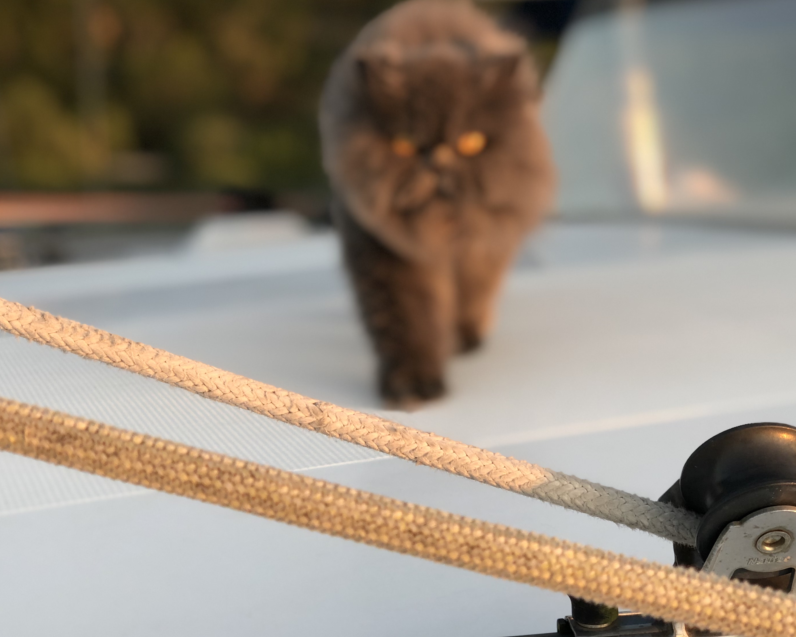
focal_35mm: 74
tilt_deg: -6.7
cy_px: 356
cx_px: 399
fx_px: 1743
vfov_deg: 20.7
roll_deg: +0.8
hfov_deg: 25.7
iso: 16
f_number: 2.4
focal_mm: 6
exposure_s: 1/60
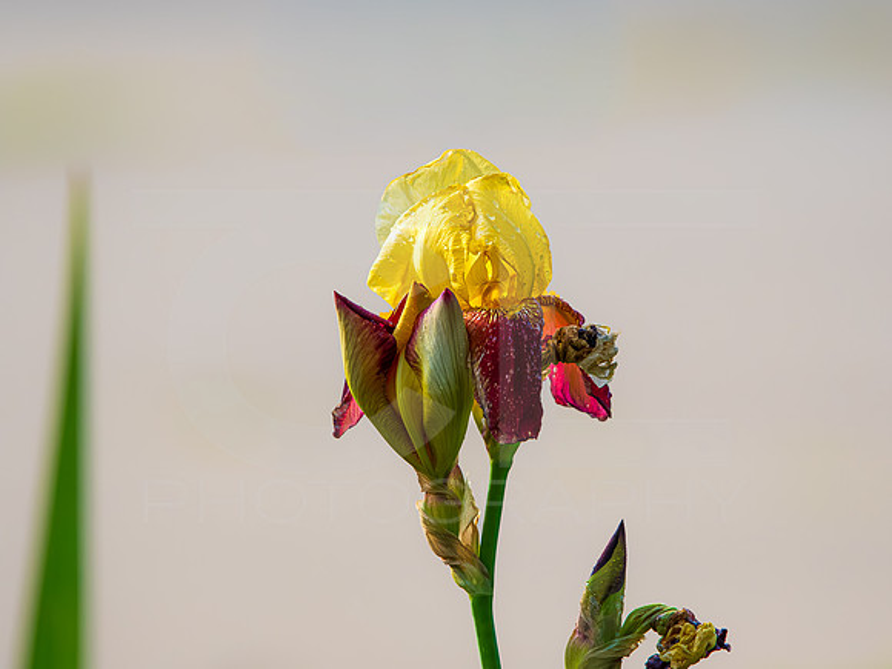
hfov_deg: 1.9
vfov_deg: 1.5
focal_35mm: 1017
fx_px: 26212
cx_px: 483
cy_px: 319
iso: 800
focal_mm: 600
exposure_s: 1/1250
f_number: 7.1
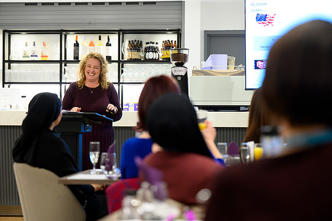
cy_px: 110
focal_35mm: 98
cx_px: 166
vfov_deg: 13.9
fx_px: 907
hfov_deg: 20.7
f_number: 2.8
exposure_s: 1/200
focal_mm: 96
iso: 3200
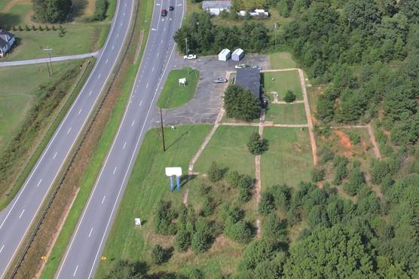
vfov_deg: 30.4
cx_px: 265
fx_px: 500
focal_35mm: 43
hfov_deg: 45.0
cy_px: 55
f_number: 2.8
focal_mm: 8.38
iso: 100
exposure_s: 1/2000
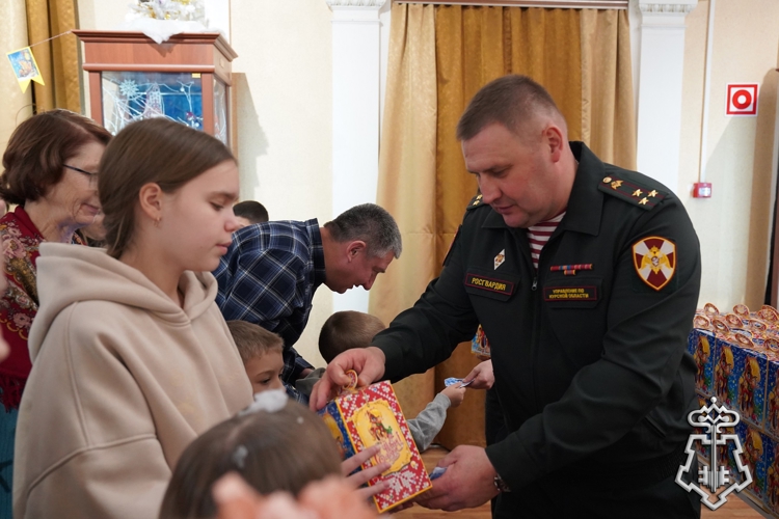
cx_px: 390
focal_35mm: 33
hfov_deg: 57.2
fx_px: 714
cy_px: 260
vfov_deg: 40.0
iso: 5000
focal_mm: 33
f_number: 4
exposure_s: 1/160
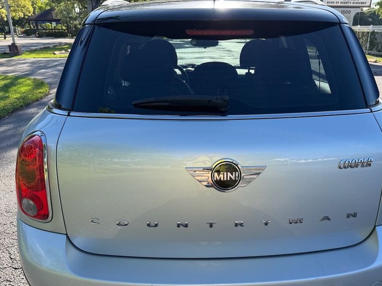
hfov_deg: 56.7
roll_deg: -1.5
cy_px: 179
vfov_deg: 43.8
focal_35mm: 32
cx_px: 211
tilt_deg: -22.0
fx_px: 353
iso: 80
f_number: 1.78
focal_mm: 6.76
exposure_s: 1/1385
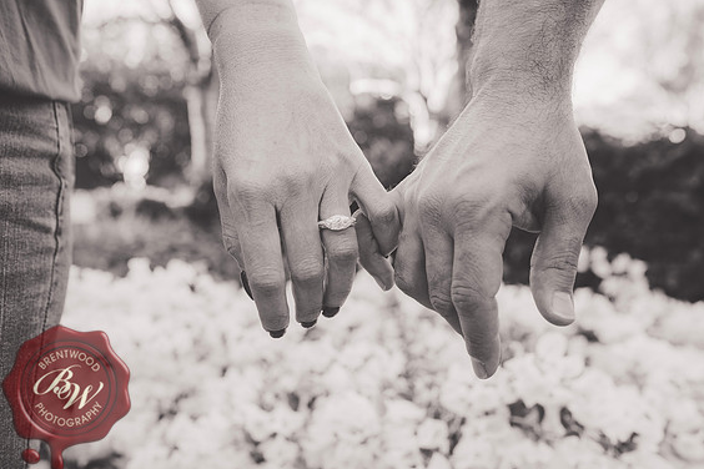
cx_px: 361
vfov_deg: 36.9
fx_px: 704
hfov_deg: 53.1
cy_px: 234
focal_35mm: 36
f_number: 4.5
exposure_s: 1/60
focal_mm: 35
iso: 125
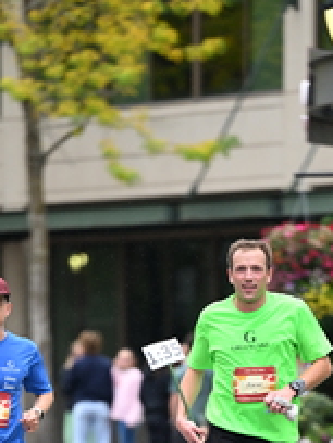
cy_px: 554
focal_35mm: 466
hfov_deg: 3.2
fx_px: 5977
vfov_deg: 4.2
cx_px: 217
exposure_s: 1/2000
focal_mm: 180
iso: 1250
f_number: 2.8
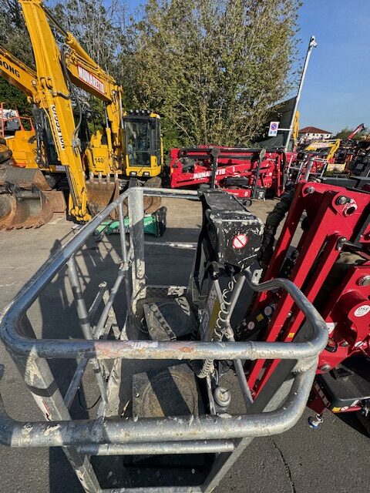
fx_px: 200
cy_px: 246
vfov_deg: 102.1
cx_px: 185
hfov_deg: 85.7
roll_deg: +0.2
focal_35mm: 14
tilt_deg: -25.4
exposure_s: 1/1236
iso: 50
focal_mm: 2.22
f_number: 2.2
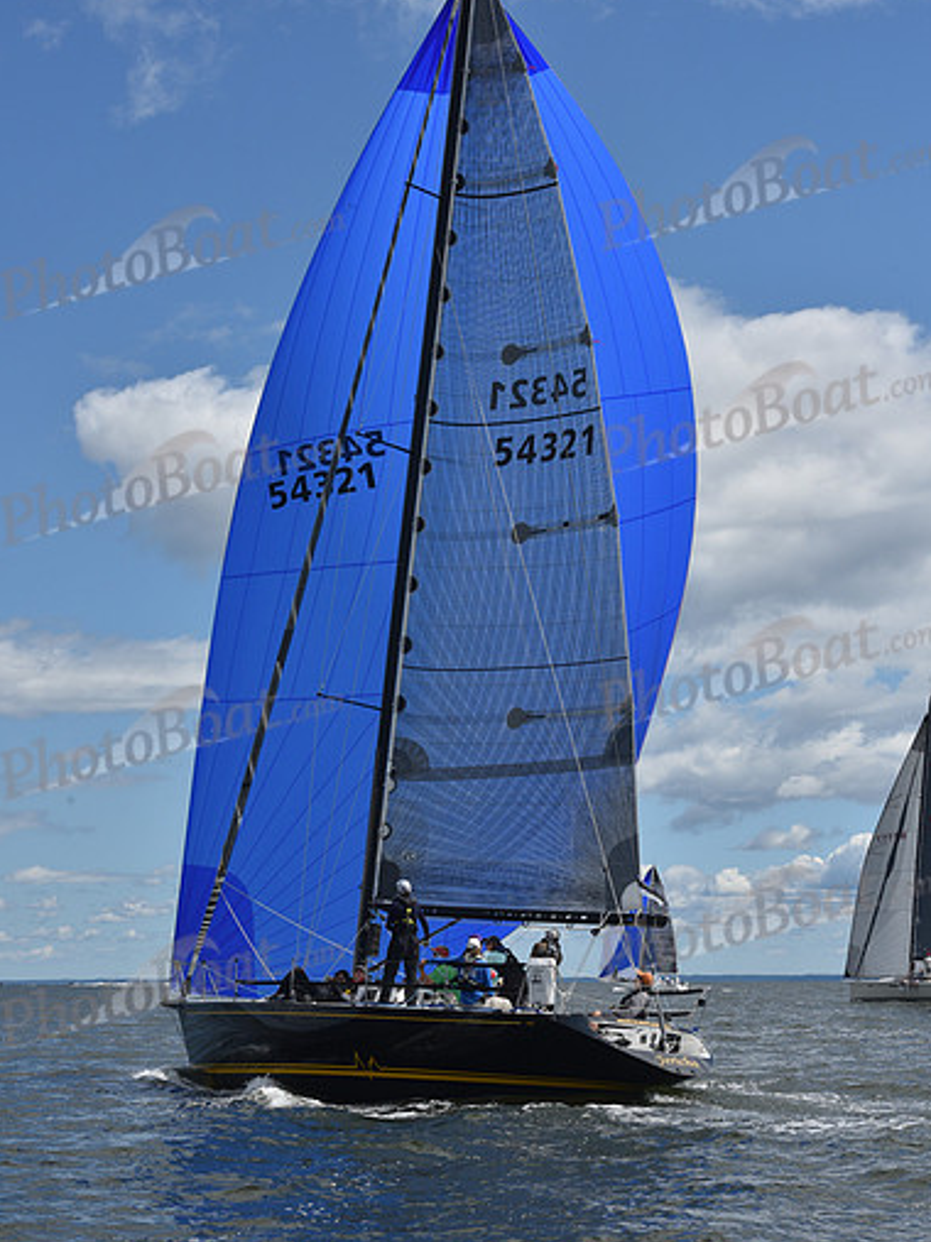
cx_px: 472
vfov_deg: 25.3
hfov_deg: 19.1
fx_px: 2762
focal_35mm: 77
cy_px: 576
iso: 250
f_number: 11
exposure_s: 1/800
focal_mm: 70
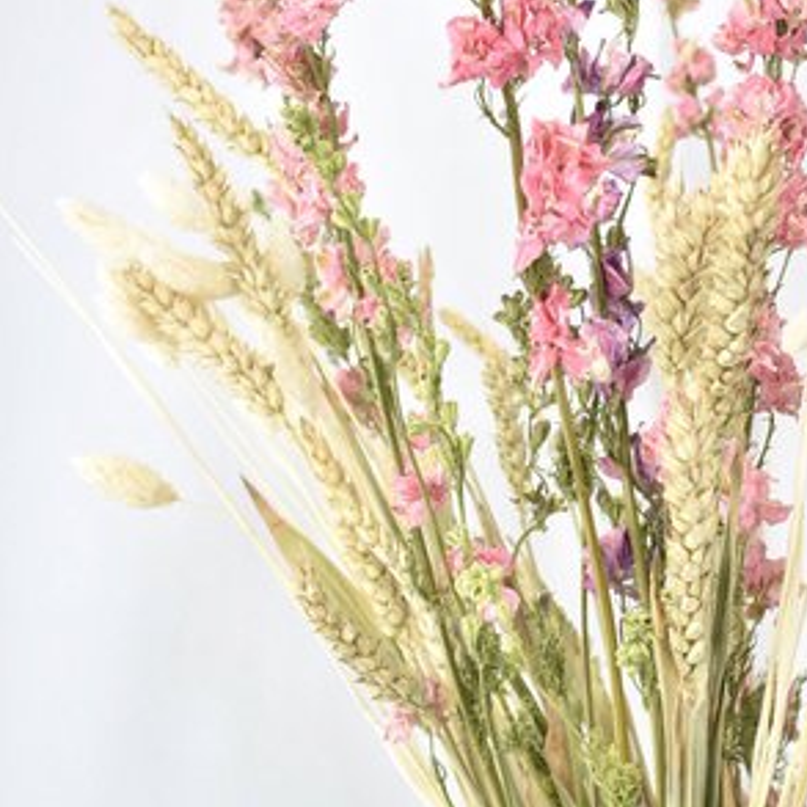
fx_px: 1930
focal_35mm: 73
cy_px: 237
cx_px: 684
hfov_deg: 23.2
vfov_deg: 23.5
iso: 100
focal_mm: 21
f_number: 4.5
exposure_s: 1/80
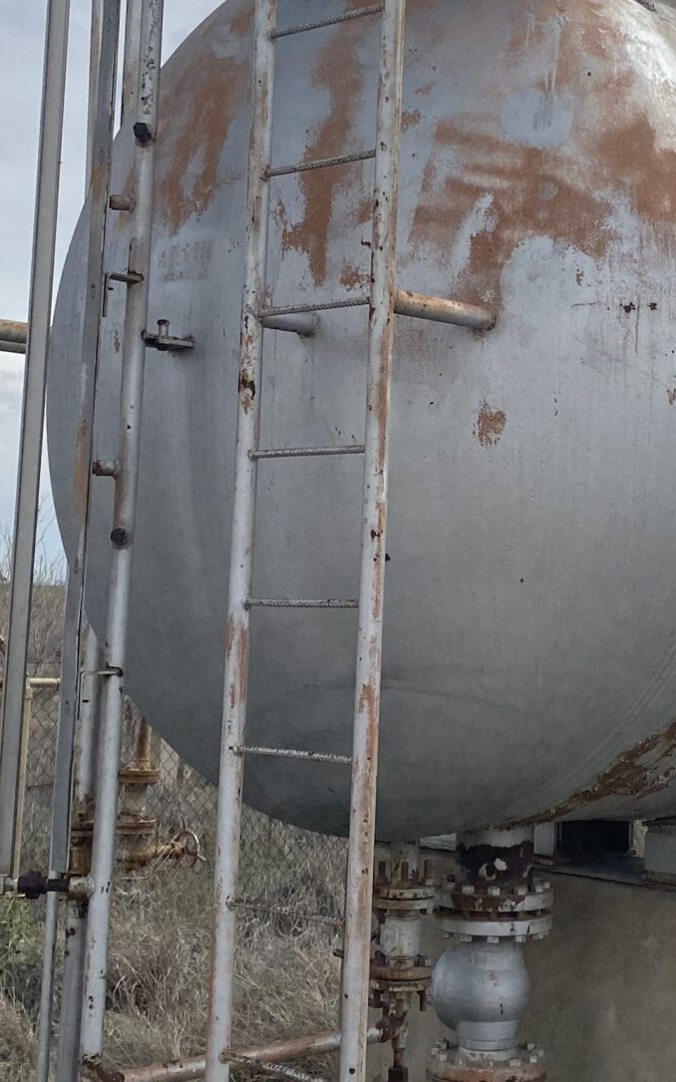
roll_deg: -2.1
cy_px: 353
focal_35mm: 65
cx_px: 583
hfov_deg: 19.7
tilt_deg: +5.7
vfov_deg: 31.3
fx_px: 1916
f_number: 1.8
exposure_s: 1/6410
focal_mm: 4.25
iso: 32
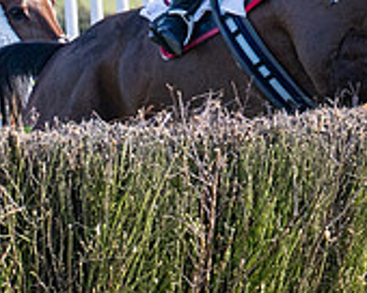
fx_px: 4649
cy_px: 172
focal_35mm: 428
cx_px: 348
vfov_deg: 3.6
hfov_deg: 4.5
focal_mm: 70
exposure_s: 1/1600
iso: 160
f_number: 4
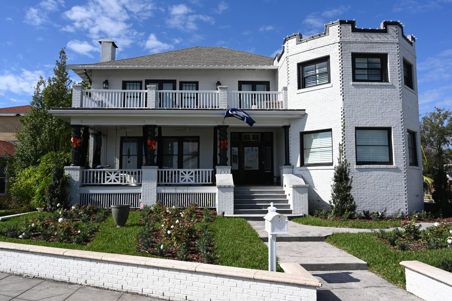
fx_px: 364
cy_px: 150
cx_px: 226
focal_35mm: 29
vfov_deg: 45.0
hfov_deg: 63.7
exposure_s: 1/500
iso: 400
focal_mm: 29
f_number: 13
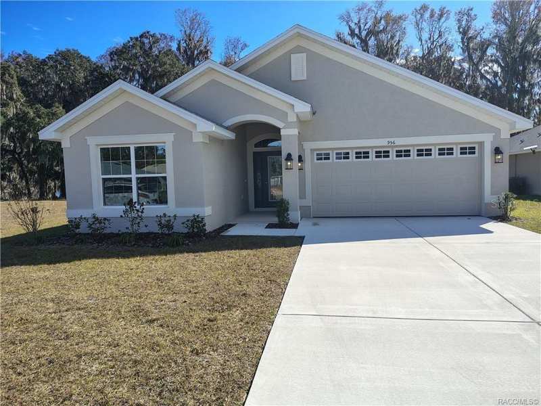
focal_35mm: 24
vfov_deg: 56.8
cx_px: 270
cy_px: 203
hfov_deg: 71.6
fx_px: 375
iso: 100
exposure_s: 1/1689
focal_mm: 5.56
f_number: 1.8
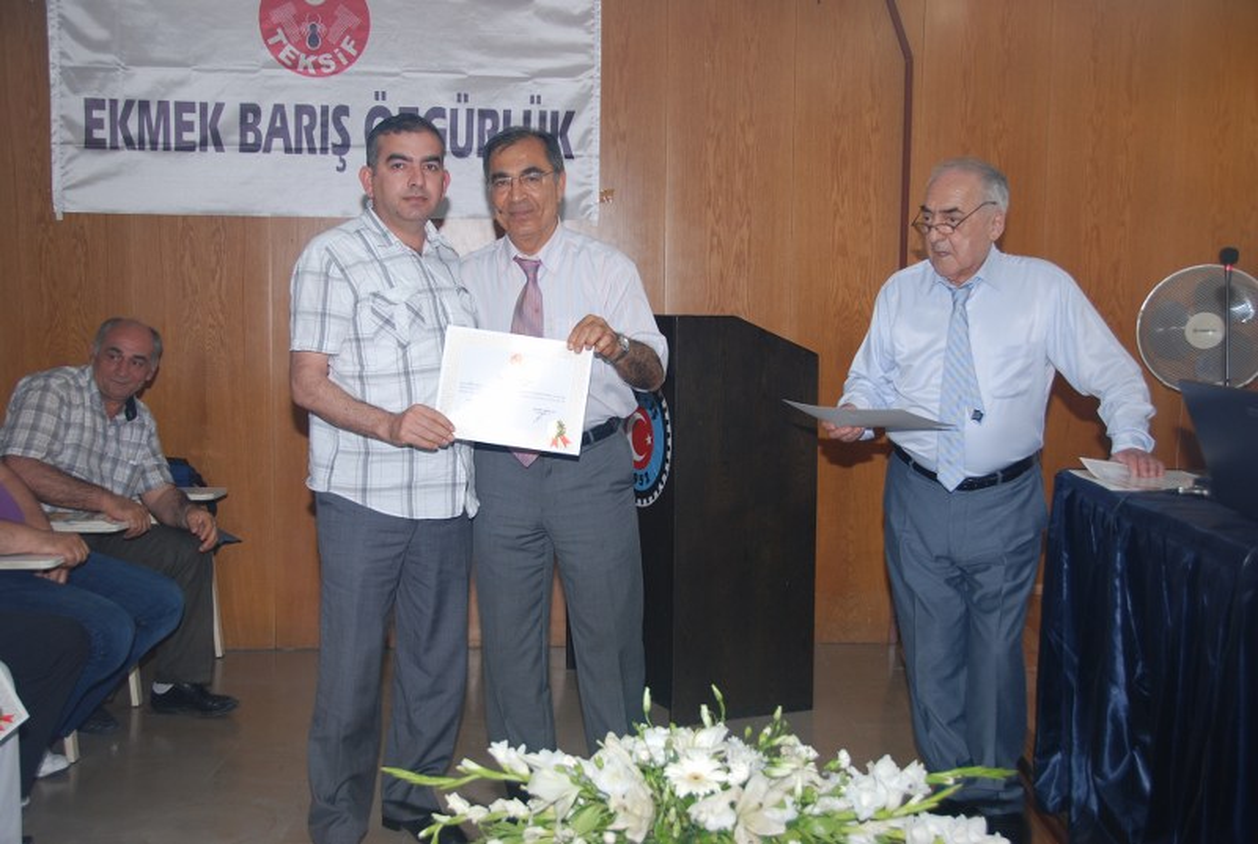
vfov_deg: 31.0
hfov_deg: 44.9
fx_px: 1523
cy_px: 422
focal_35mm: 44
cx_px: 629
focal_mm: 29
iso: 200
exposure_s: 1/60
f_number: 4.2
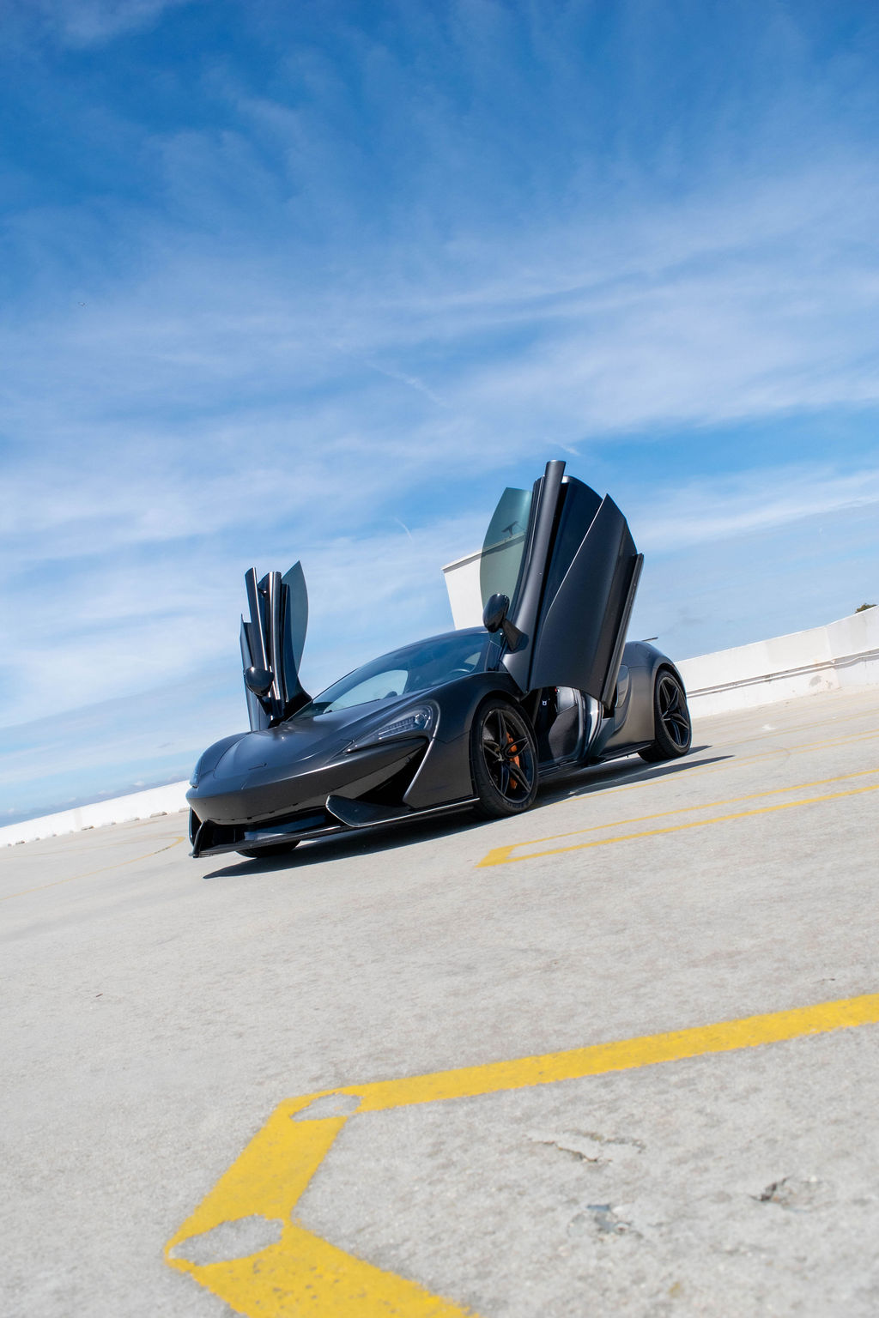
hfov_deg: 47.9
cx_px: 440
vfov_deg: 67.4
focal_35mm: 27
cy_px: 659
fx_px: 989
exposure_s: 1/2000
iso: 400
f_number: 8
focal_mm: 18
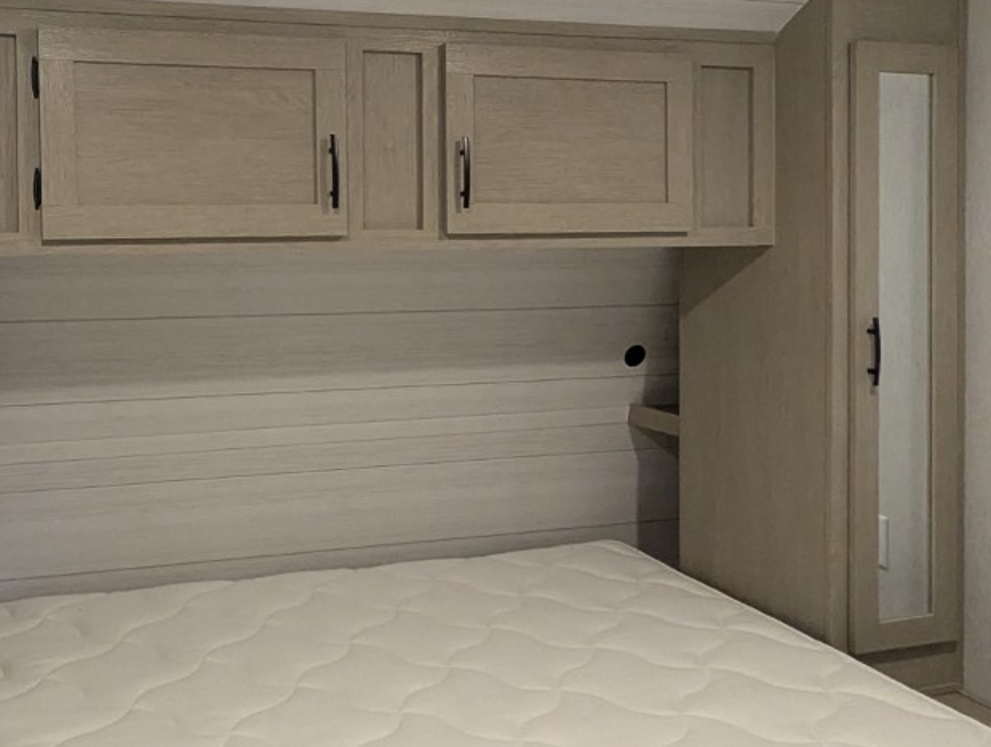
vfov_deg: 39.3
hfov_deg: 50.2
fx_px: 1032
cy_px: 253
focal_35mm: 36
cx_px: 319
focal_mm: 2.35
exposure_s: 1/133
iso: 837
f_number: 2.2
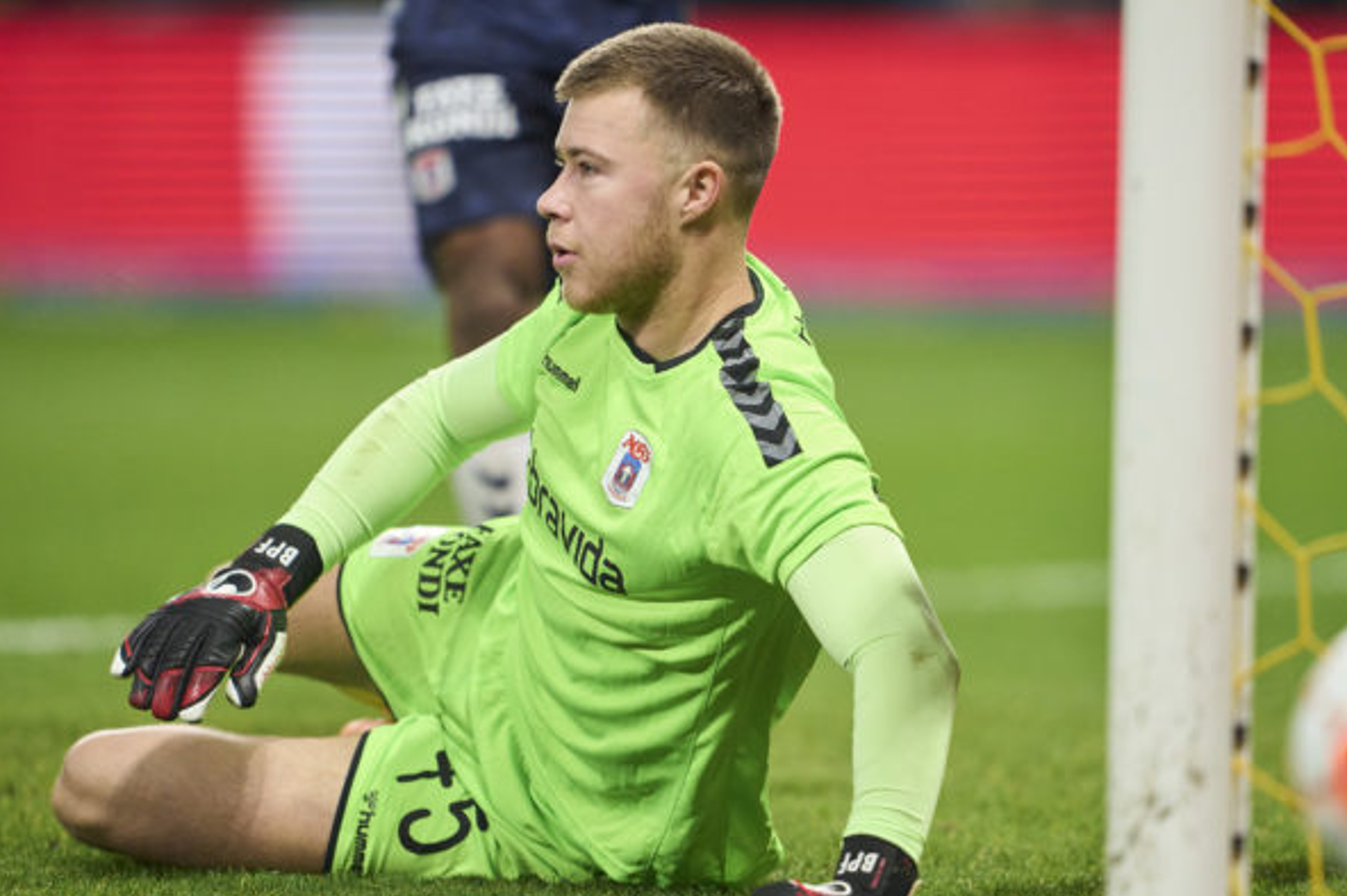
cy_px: 532
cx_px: 771
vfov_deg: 2.7
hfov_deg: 4.1
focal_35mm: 507
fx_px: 18959
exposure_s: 1/2000
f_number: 2.8
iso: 5000
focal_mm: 400
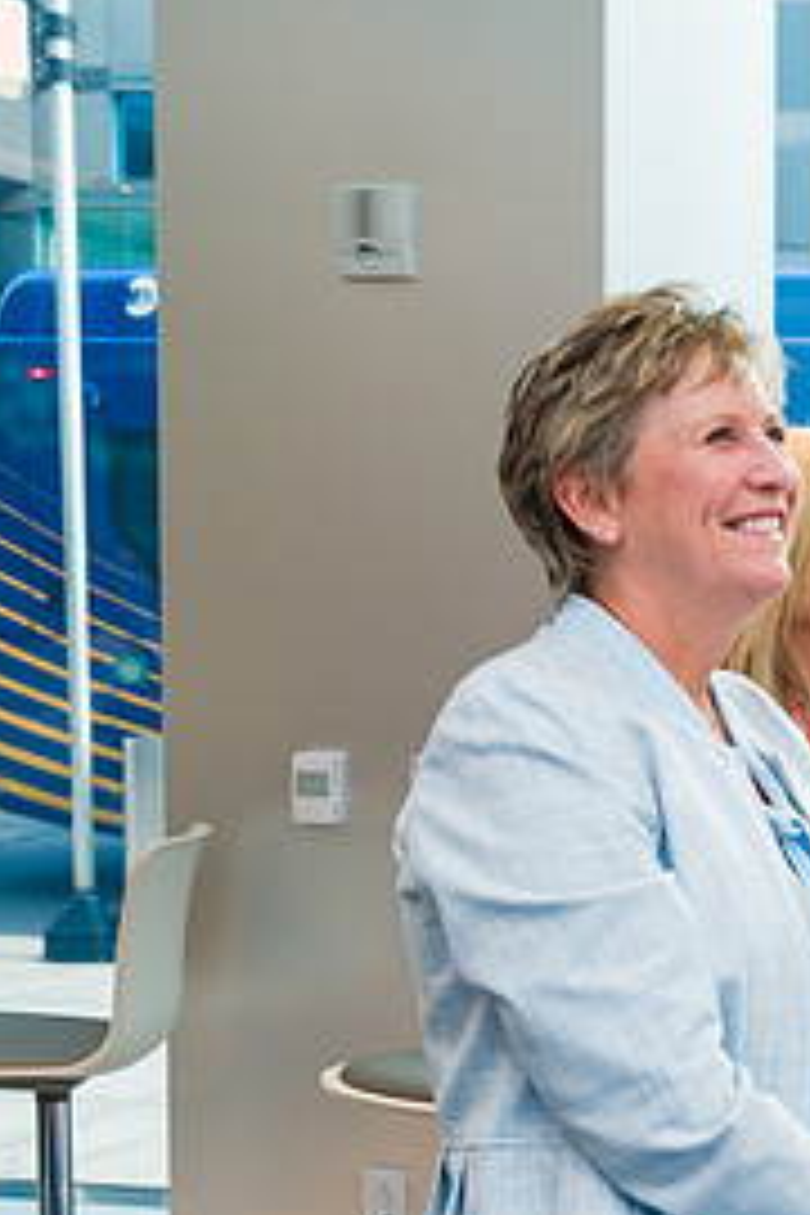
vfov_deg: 28.7
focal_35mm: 70
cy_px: 773
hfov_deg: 17.4
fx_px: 2362
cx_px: 1227
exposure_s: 1/200
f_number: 3.5
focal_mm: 29
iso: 400
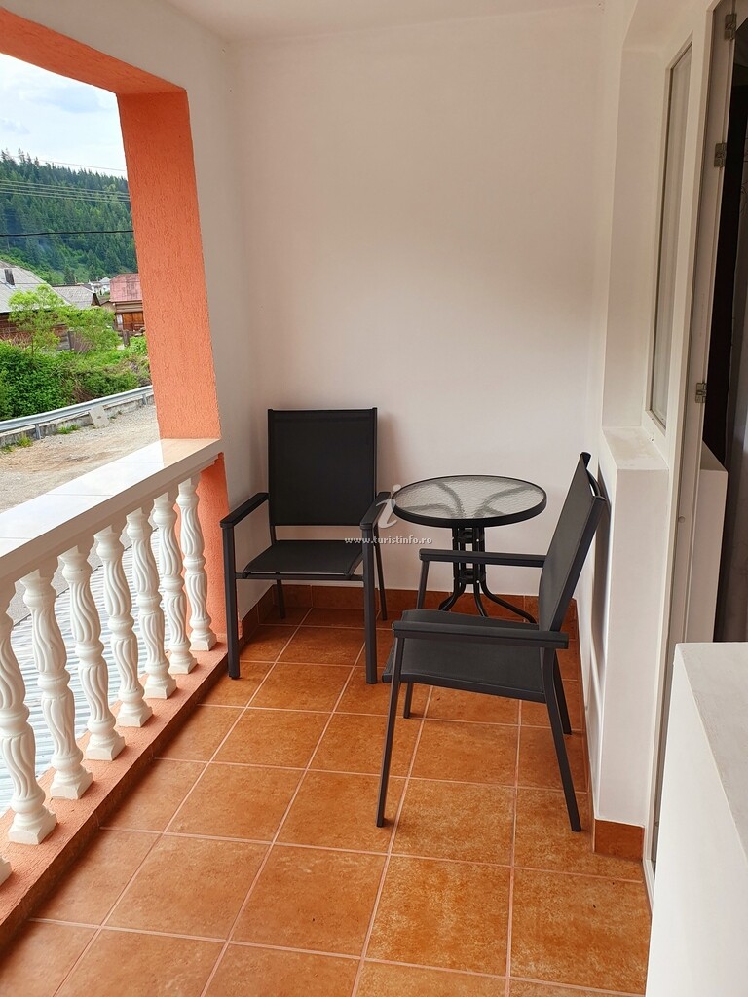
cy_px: 498
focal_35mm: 26
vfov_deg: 67.3
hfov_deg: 53.1
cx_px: 374
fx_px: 749
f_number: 2.4
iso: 50
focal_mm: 4.32
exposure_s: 1/286
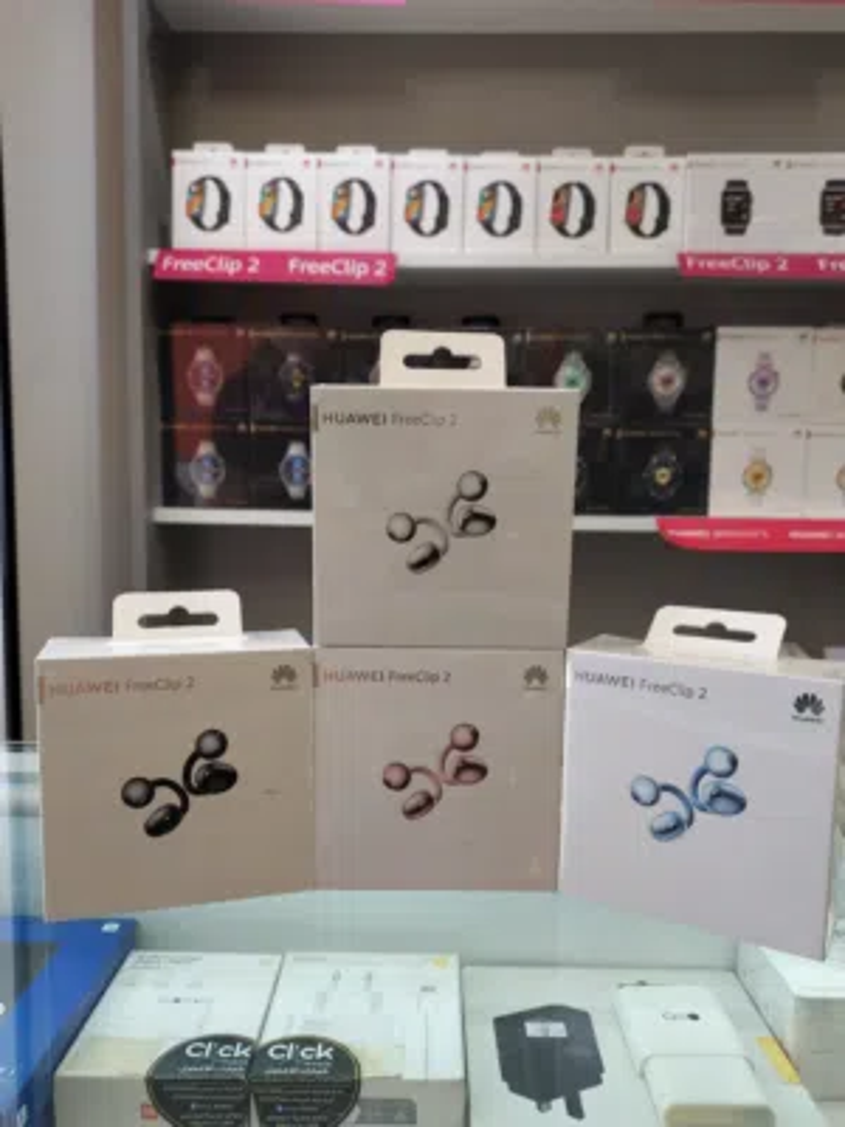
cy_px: 564
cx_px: 422
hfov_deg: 54.9
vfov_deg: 69.4
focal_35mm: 25
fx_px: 814
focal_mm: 4.71
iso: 143
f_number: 1.7
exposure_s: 1/272
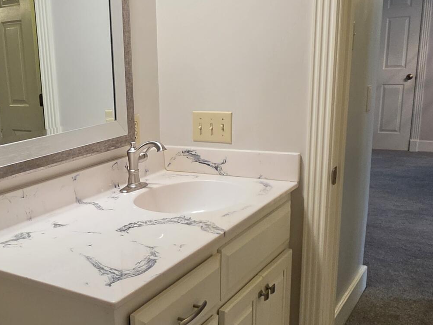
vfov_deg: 36.6
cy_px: 206
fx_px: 488
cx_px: 98
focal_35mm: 39
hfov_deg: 45.8
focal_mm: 2.2
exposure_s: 1/120
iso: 200
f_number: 1.9
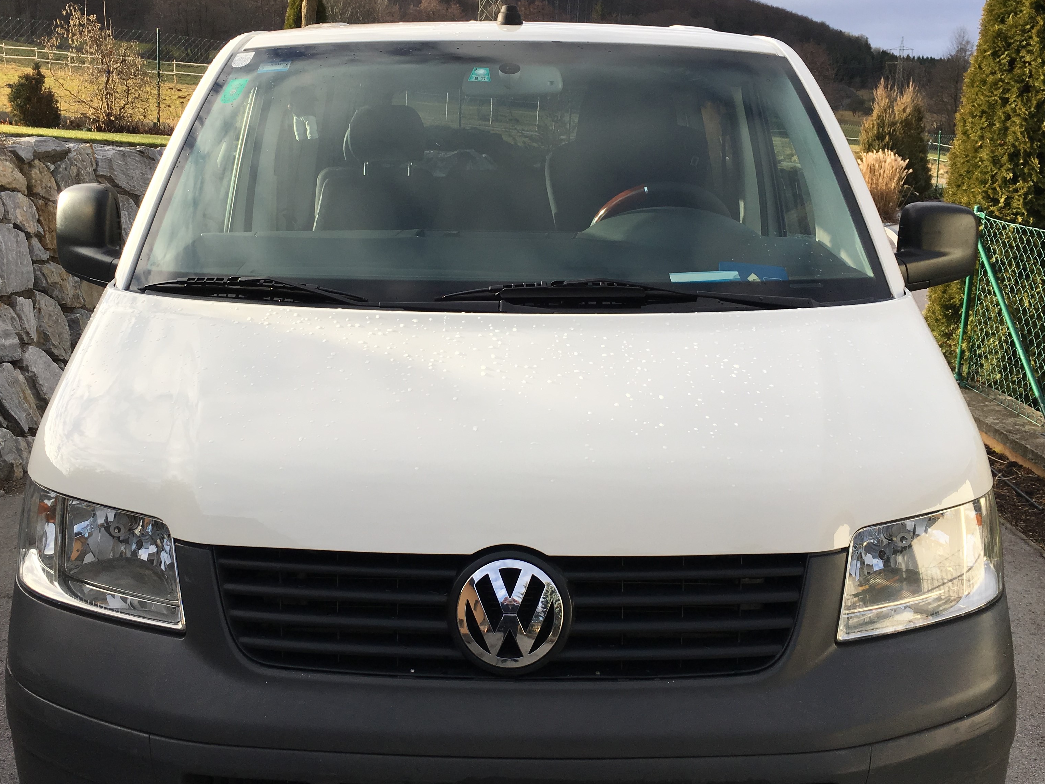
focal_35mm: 30
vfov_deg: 46.8
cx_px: 520
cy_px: 397
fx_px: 906
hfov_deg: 60.0
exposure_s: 1/651
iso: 25
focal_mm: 4.15
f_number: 2.2
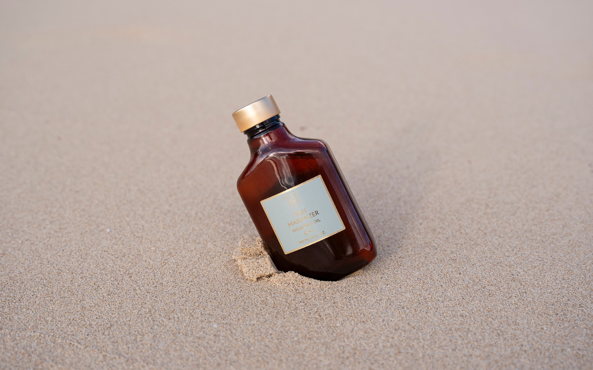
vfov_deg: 24.4
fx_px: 857
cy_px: 160
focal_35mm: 53
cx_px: 294
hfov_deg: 38.2
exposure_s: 1/640
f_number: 4
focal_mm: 42.1
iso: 160
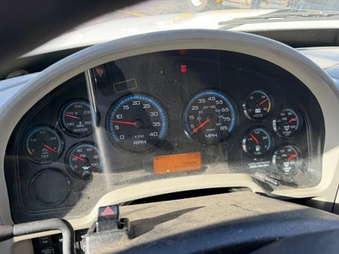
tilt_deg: -39.8
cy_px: 127
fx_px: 235
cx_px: 170
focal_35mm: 24
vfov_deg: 56.8
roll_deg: -1.2
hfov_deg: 71.6
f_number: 1.78
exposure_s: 1/203
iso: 80
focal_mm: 6.76
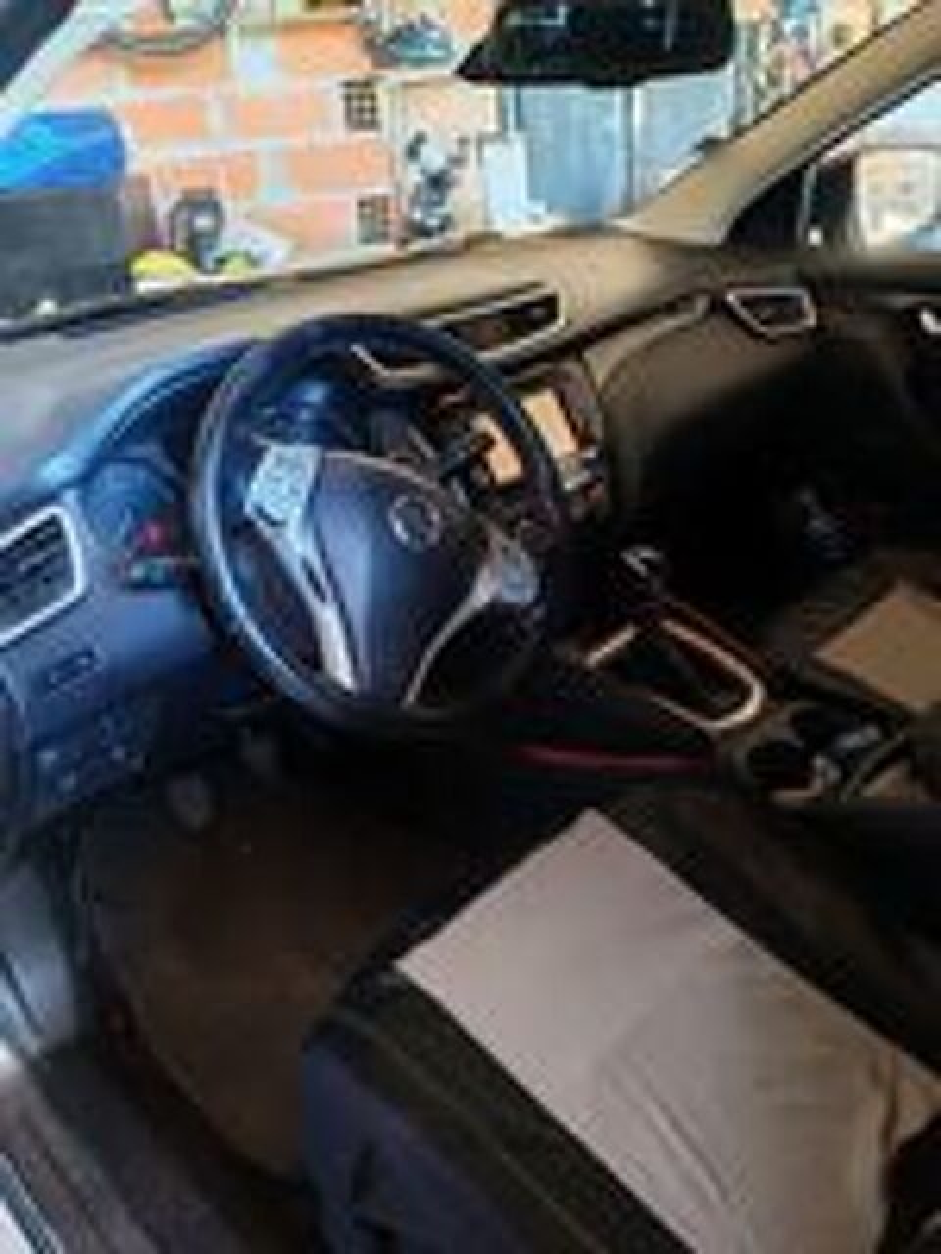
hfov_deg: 51.4
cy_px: 627
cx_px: 470
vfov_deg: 65.3
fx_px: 979
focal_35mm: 27
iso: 1000
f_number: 1.9
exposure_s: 1/50
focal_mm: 6.12
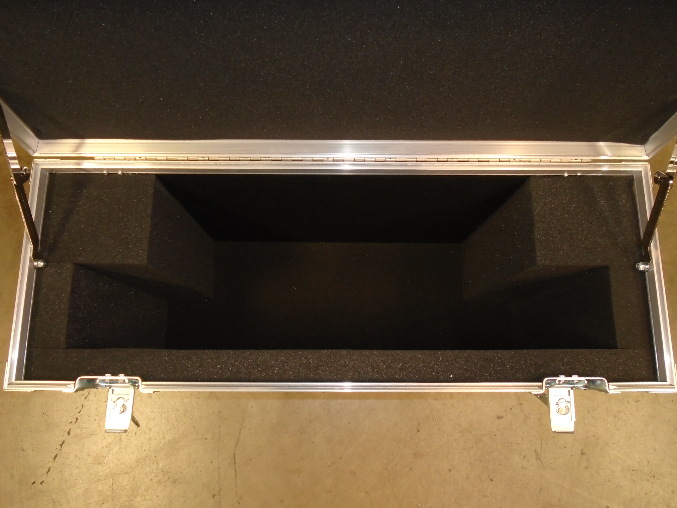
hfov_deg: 67.3
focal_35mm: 26
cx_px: 338
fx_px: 508
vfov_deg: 53.1
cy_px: 254
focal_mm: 4.6
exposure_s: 1/30
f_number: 3.2
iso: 200
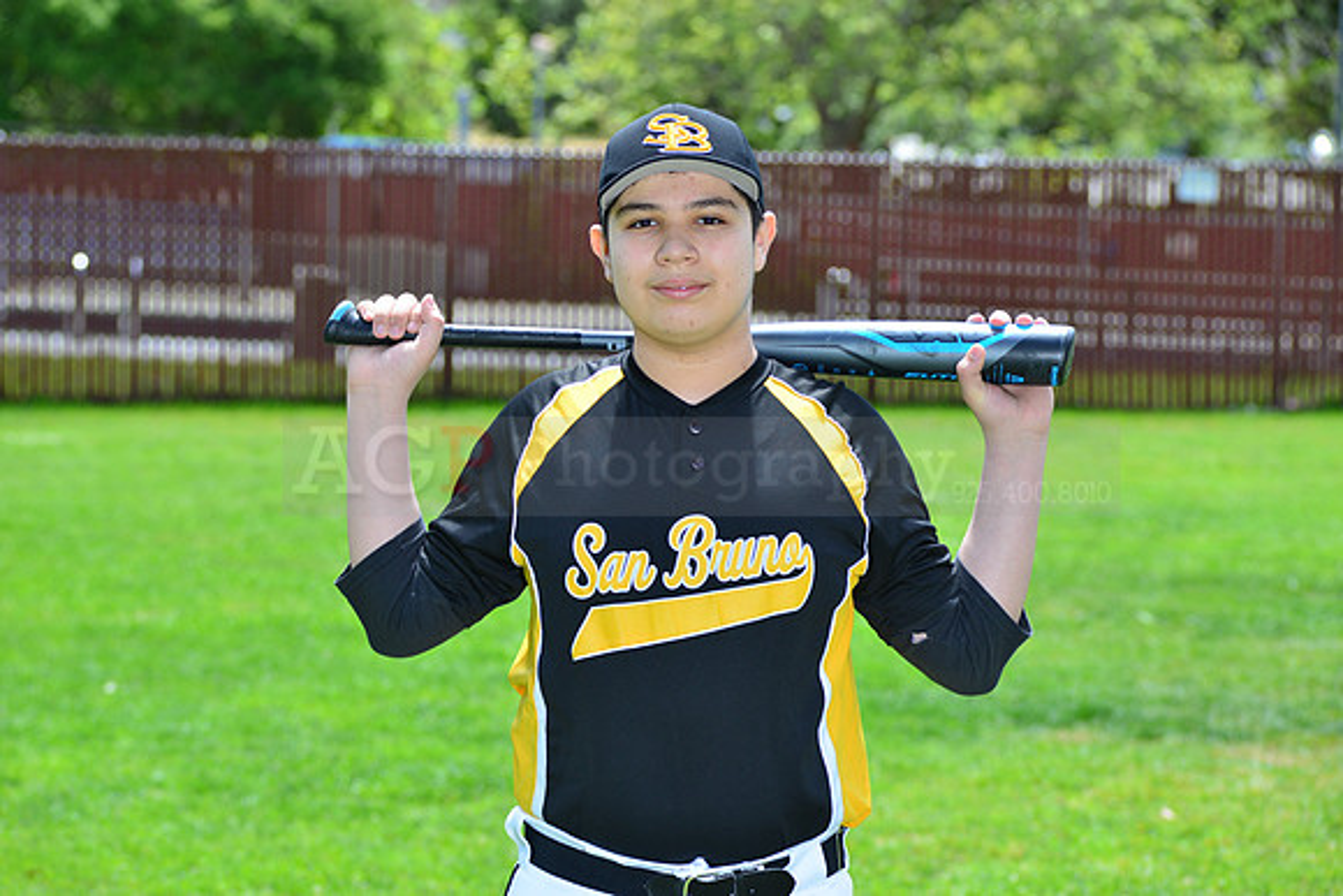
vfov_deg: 12.5
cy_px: 448
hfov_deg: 18.6
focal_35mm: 110
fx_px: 4104
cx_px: 672
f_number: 8
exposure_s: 1/200
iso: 200
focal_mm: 110
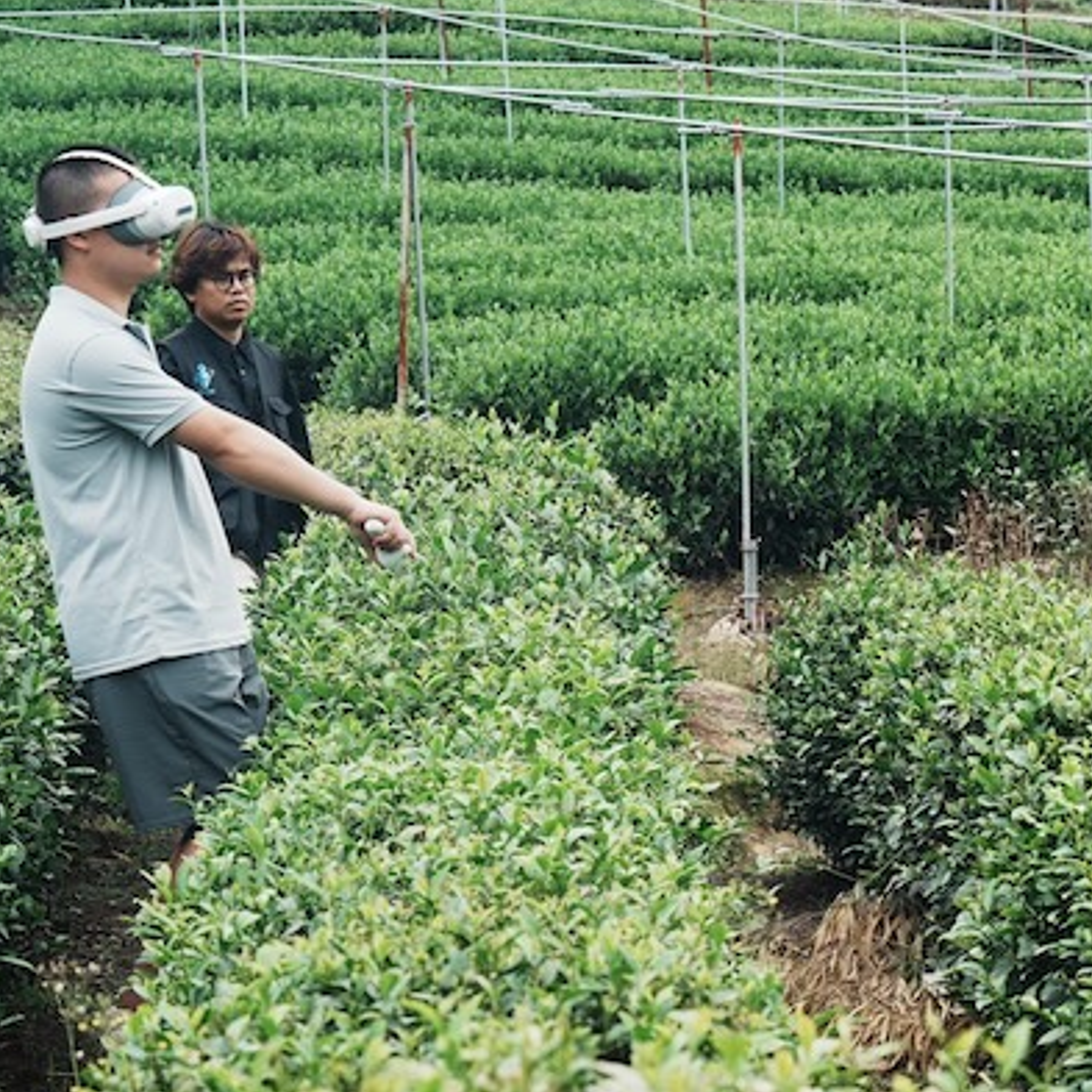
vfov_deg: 24.7
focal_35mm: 70
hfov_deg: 24.5
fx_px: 2498
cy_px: 539
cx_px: 778
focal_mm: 54
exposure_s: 1/200
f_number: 5.6
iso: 125
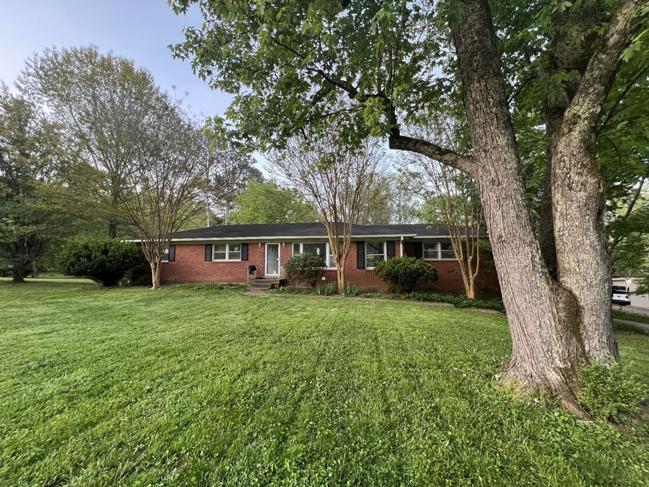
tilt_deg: +3.2
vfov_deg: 89.9
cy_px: 244
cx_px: 324
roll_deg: +0.4
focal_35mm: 13
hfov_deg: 106.2
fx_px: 244
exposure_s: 1/79
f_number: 1.8
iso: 250
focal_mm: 1.57
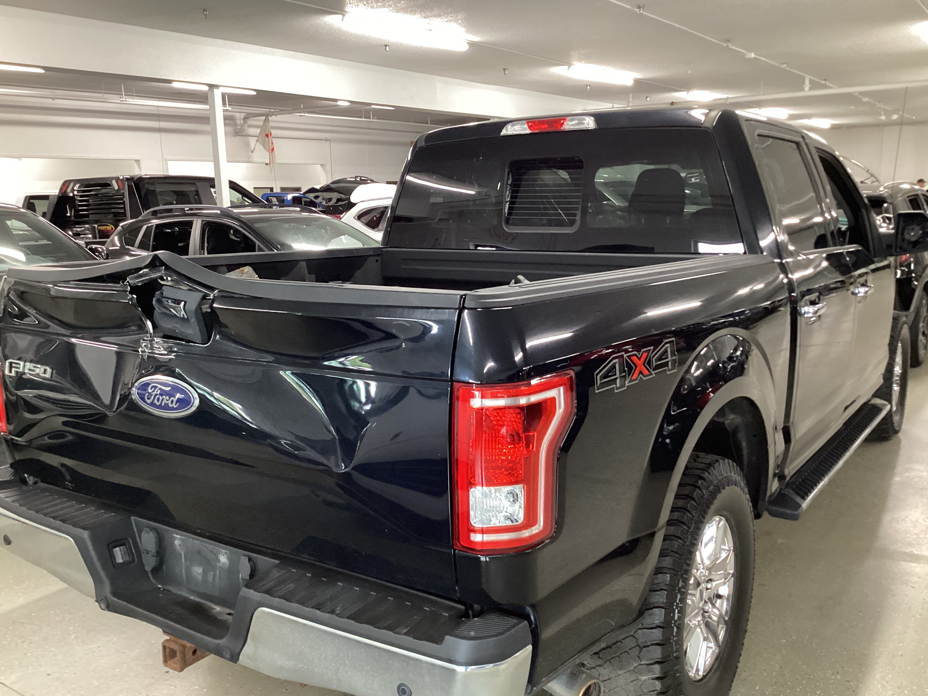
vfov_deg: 44.2
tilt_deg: -11.5
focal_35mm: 32
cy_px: 357
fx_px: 858
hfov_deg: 56.8
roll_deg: +0.4
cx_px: 458
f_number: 2.4
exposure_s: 1/40
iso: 320
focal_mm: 3.3
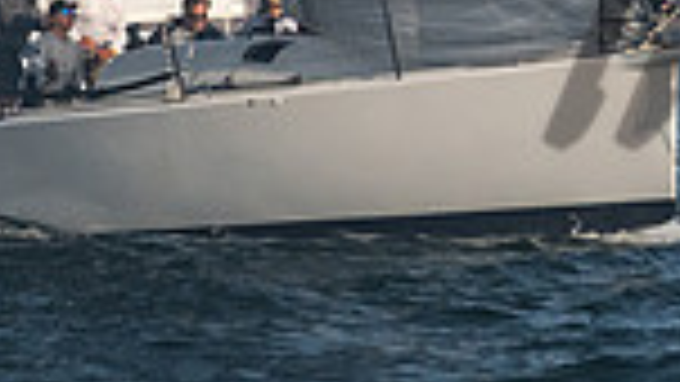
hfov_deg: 1.8
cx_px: 540
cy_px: -500
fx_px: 21479
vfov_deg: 1.0
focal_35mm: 1191
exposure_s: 1/1250
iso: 400
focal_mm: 200
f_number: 8
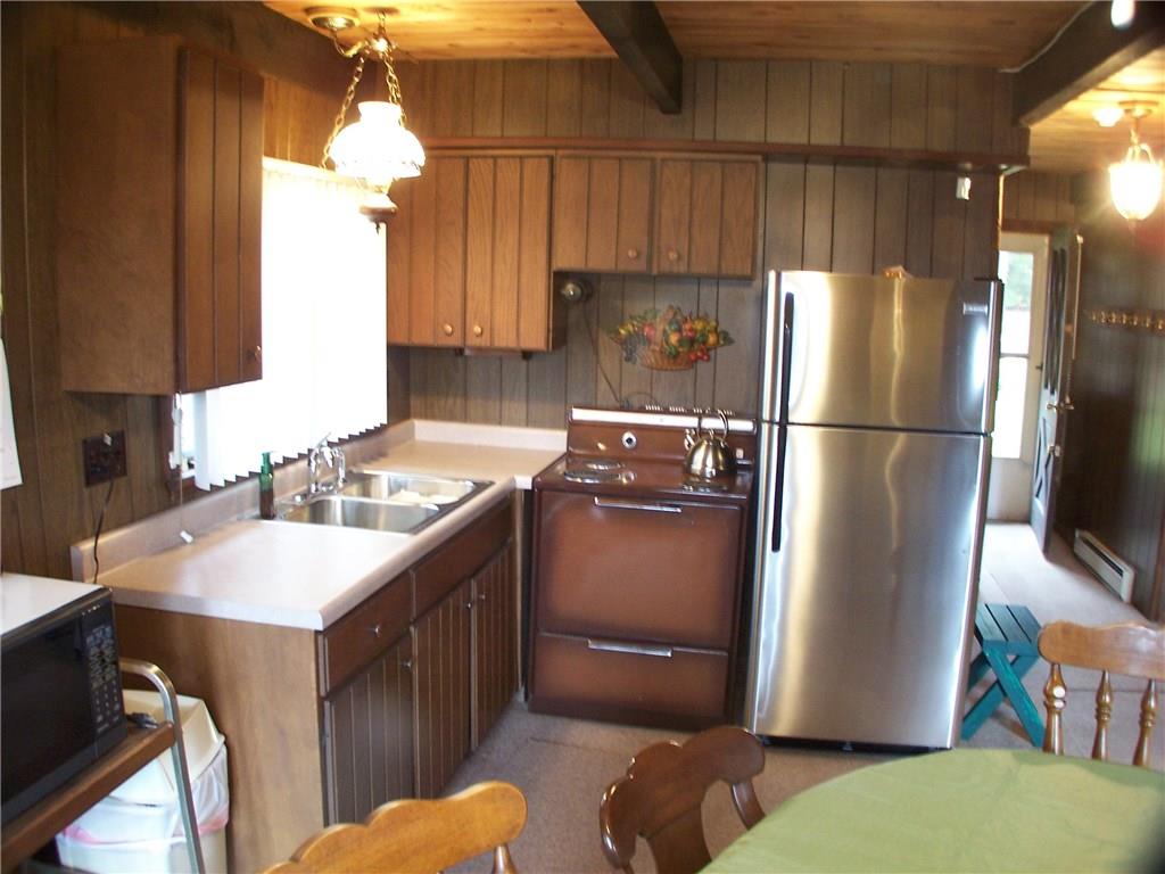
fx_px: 1279
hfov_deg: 49.0
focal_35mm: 38
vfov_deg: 37.7
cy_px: 437
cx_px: 582
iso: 140
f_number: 2.8
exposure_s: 1/4
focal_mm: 6.3
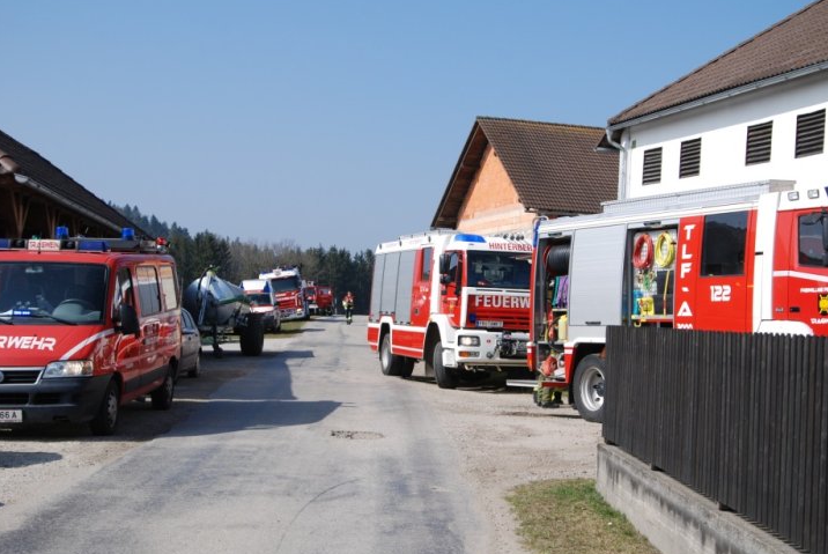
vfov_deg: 23.8
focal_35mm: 57
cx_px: 458
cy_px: 304
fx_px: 1312
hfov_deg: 35.0
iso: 100
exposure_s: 1/250
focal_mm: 34
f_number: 8
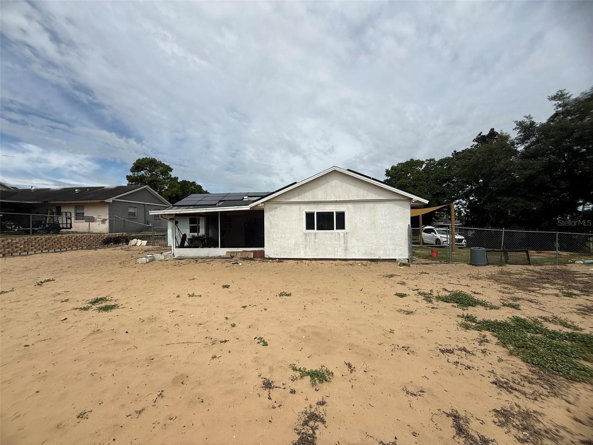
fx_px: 240
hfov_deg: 102.1
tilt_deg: +0.4
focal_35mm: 14
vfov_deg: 85.7
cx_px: 296
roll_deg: +0.6
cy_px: 222
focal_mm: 2.22
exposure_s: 1/4425
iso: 50
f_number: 2.2
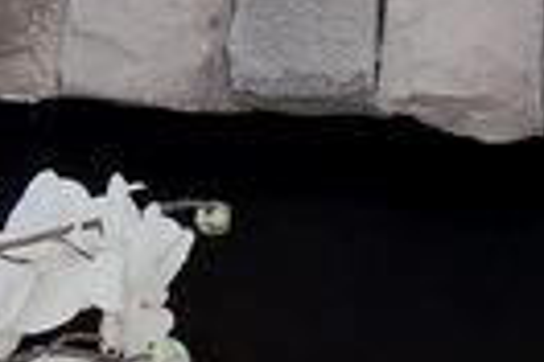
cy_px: 35
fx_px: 4110
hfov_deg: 7.5
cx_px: -8
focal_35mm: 272
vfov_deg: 5.0
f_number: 5.6
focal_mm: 35
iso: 640
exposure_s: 1/160
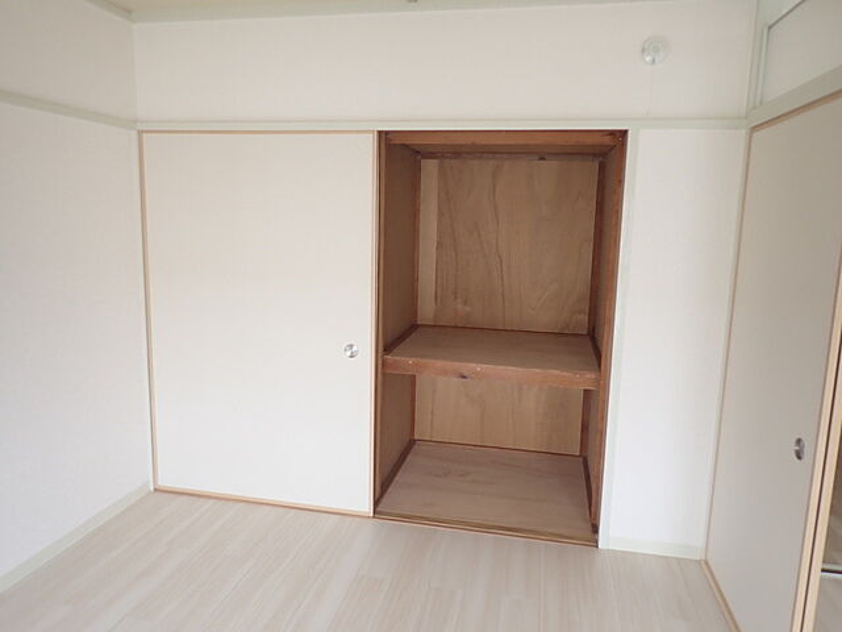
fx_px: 608
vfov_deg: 54.9
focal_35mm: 25
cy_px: 316
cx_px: 421
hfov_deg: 69.4
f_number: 2
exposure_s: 1/60
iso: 100
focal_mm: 4.5
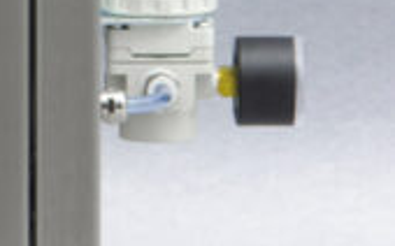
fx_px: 8424
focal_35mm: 783
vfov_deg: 1.7
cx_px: -396
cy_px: -457
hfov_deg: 2.7
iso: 100
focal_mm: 85
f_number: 4.5
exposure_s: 1/40
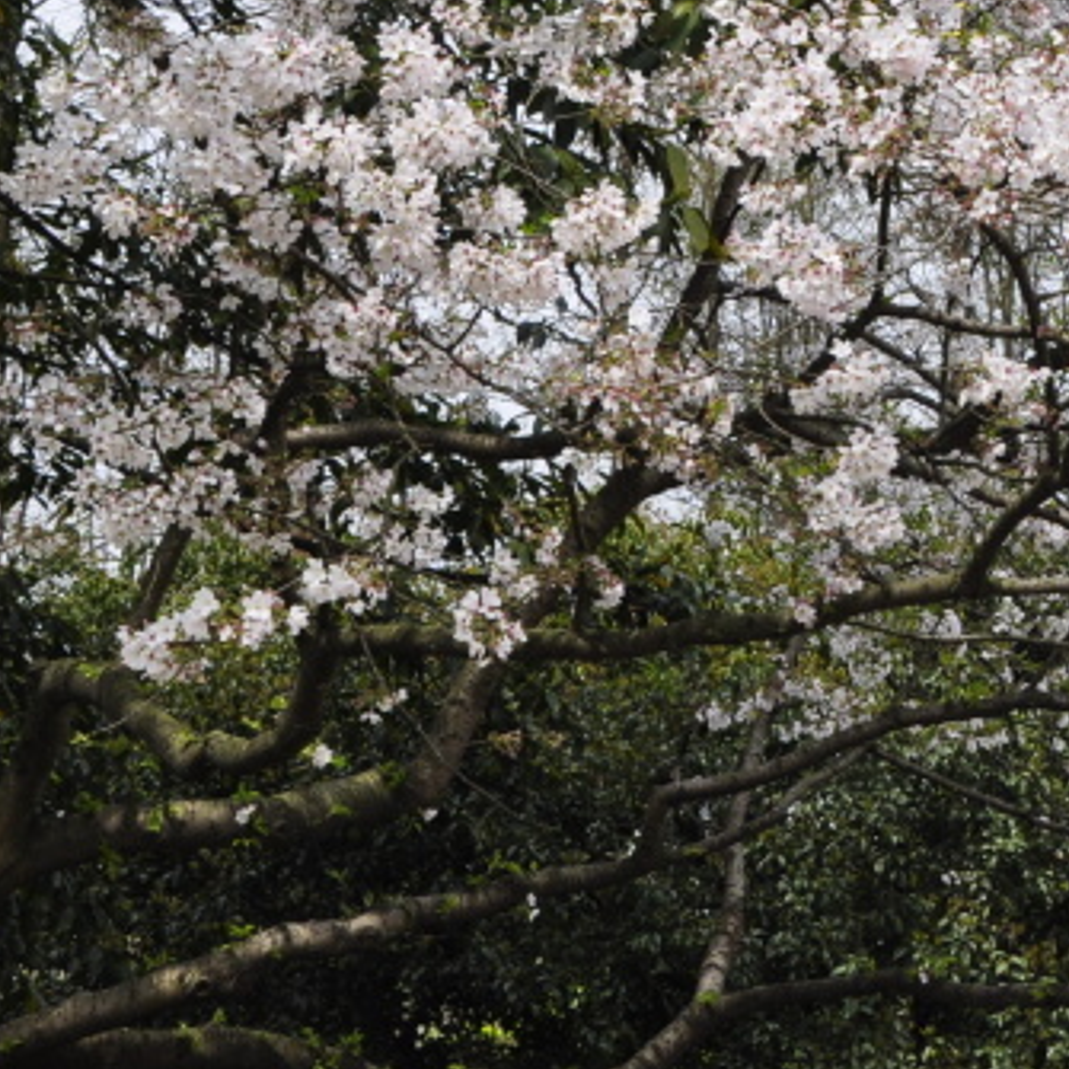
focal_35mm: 109
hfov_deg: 15.5
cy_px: 191
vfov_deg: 15.9
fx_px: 3808
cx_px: 1190
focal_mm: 28
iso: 500
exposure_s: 1/500
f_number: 11
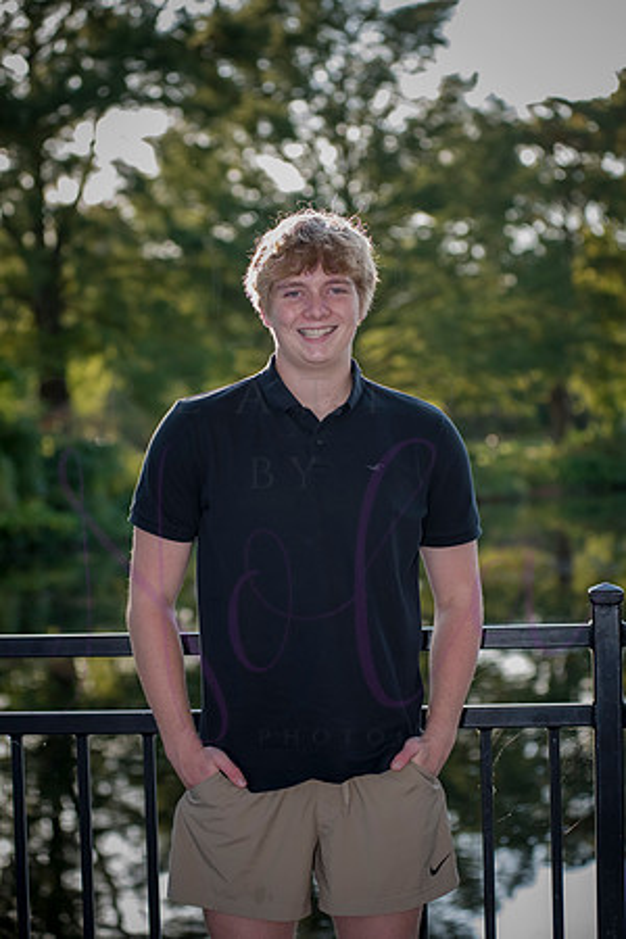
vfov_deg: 25.4
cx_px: 313
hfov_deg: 17.1
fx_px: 2087
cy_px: 470
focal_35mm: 80
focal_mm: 80
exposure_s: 1/640
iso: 800
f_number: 4
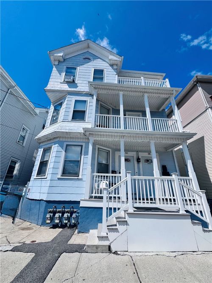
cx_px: 106
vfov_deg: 102.1
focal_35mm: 14
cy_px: 142
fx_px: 114
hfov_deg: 85.7
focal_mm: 2.22
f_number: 2.2
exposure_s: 1/3906
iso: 50
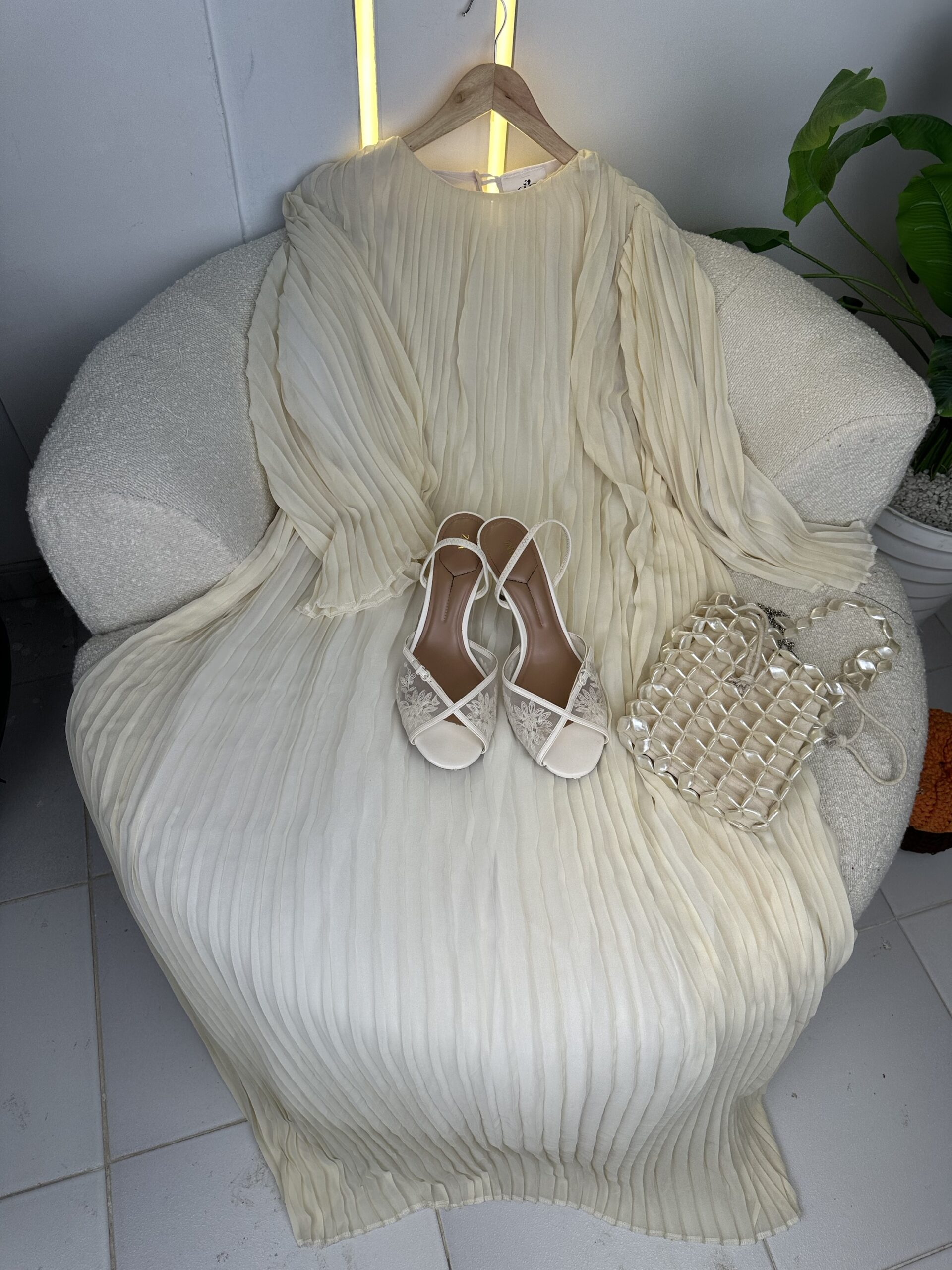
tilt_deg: -54.6
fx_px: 880
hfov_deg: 56.8
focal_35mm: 24
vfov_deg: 71.6
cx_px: 476
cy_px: 635
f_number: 1.78
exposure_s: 1/1107
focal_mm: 6.86
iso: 80
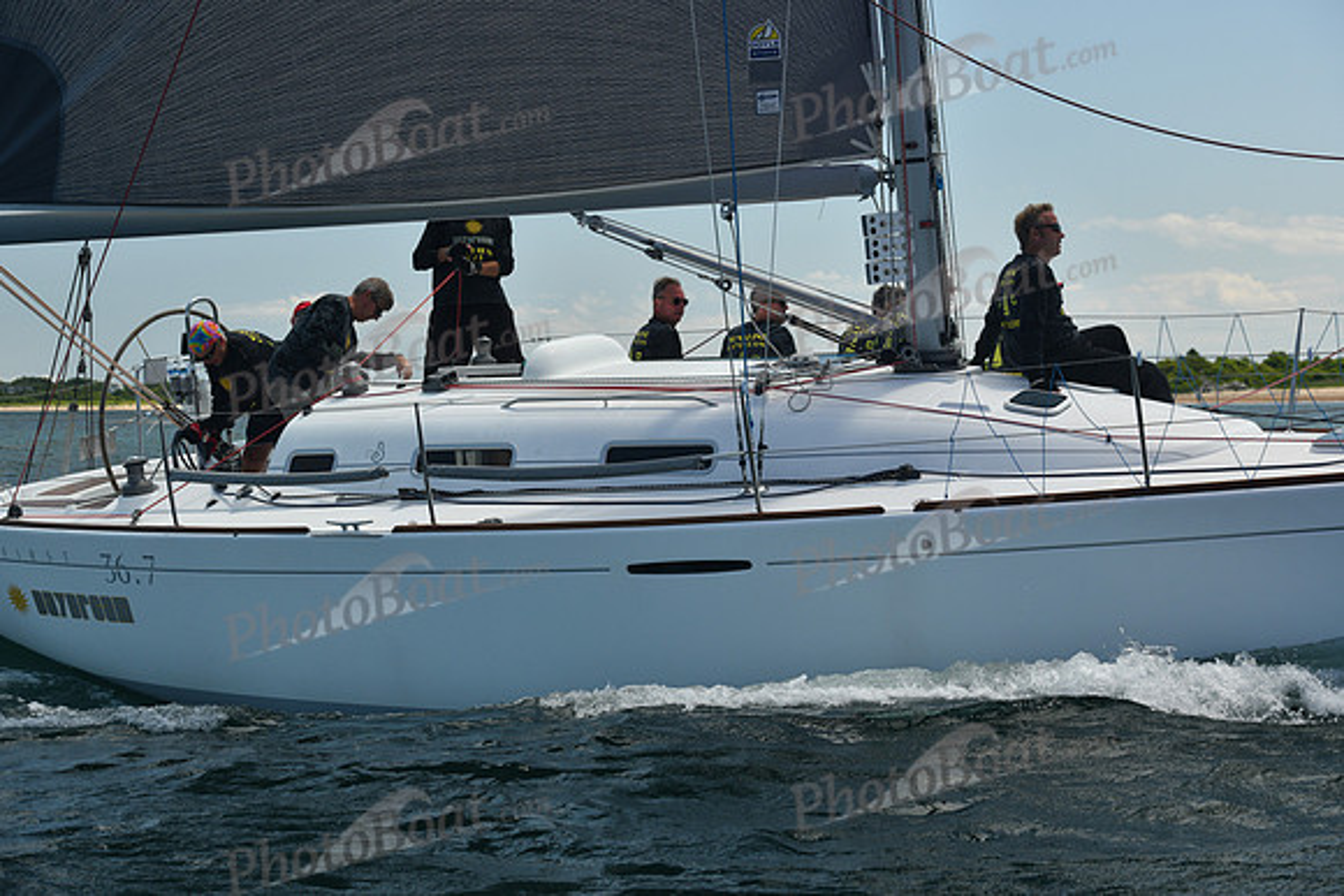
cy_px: 448
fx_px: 2614
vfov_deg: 19.5
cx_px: 672
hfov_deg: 28.8
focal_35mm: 70
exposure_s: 1/640
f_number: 6.3
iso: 320
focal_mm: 70
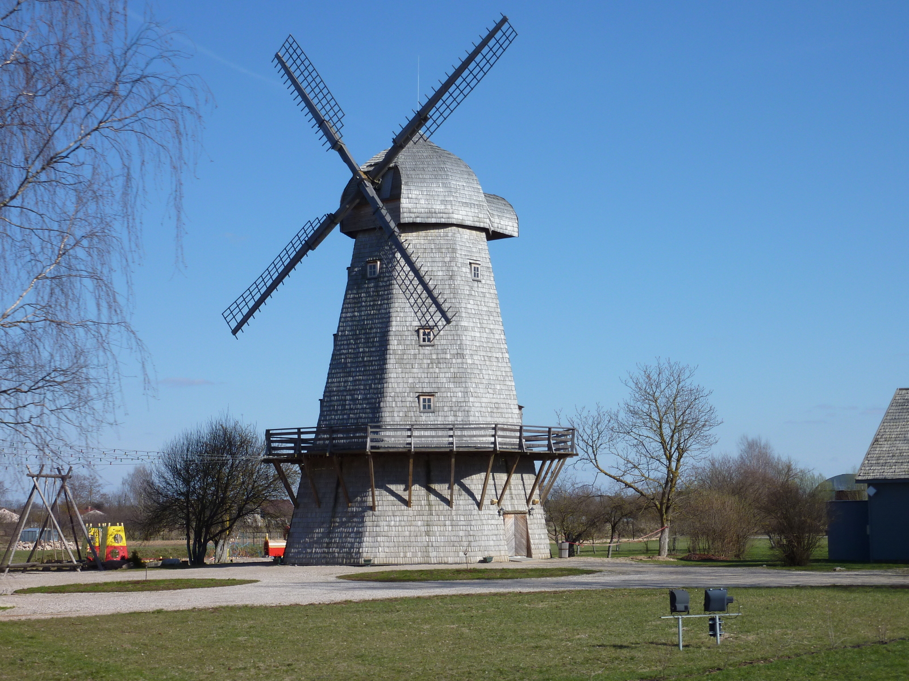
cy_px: 340
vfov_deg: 23.3
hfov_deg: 30.7
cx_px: 454
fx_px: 1654
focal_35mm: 63
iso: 80
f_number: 5.6
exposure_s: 1/500
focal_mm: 10.3
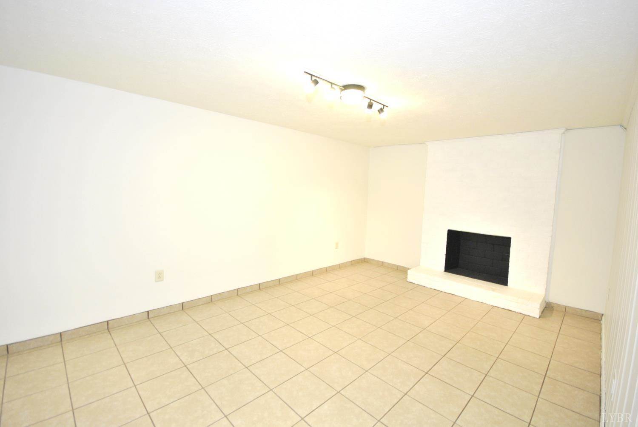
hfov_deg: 100.3
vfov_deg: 77.5
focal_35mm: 15
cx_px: 319
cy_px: 214
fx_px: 266
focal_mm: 10
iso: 360
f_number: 4
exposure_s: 1/30
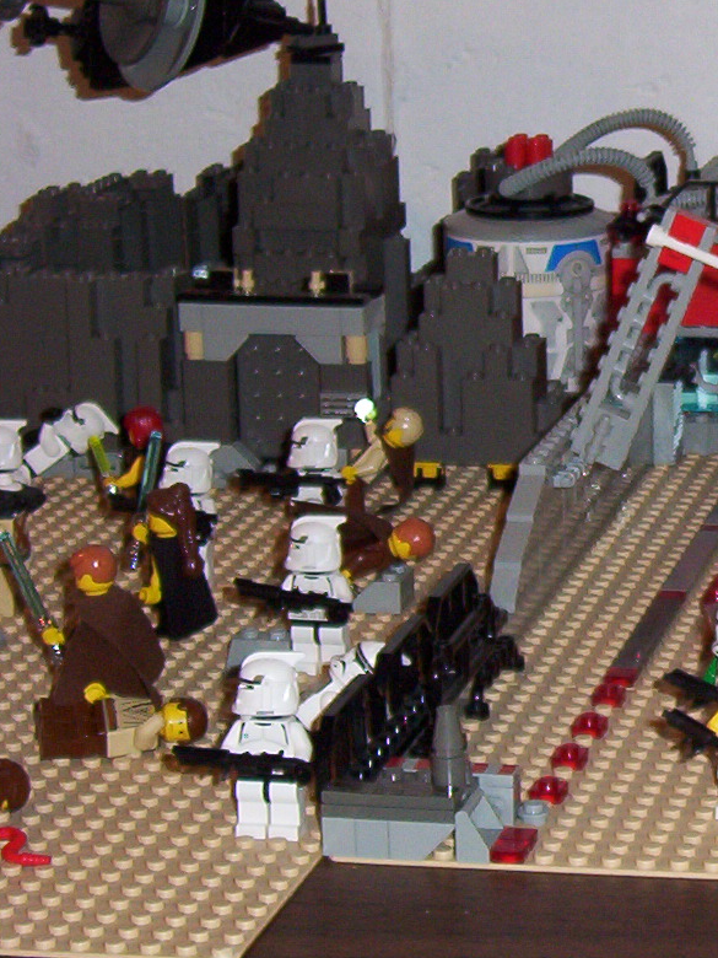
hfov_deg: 13.2
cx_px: 993
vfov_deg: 18.3
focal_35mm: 107
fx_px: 2959
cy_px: 321
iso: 140
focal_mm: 7.88
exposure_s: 1/37.4
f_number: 3.16
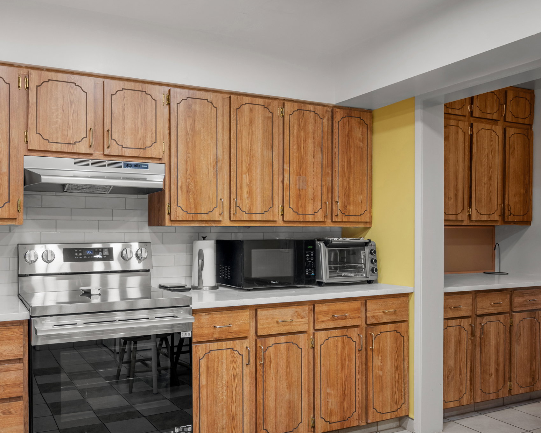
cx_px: 179
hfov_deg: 59.0
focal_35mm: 29
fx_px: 464
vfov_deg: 49.6
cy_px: 264
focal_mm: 21
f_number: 8
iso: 500
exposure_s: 1/1.67
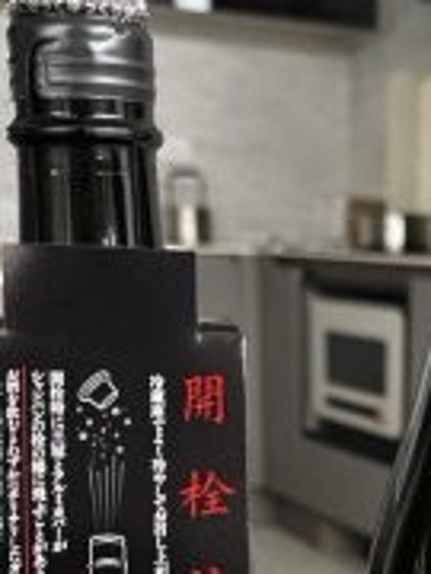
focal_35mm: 64
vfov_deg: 28.7
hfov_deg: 22.3
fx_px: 1062
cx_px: 396
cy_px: 552
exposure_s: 1/40
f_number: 1.78
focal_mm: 6.76
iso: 800
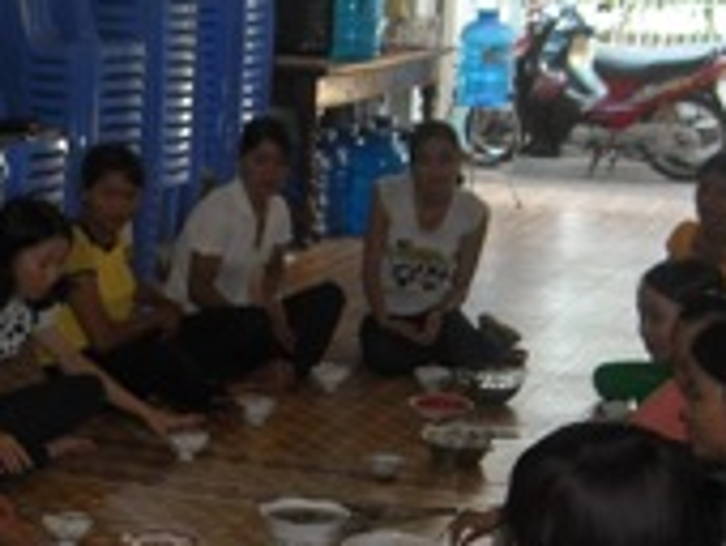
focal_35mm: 92
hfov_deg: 20.4
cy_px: 542
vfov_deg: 15.8
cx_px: -38
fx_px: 1932
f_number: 2.8
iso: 100
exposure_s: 1/60
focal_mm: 5.7
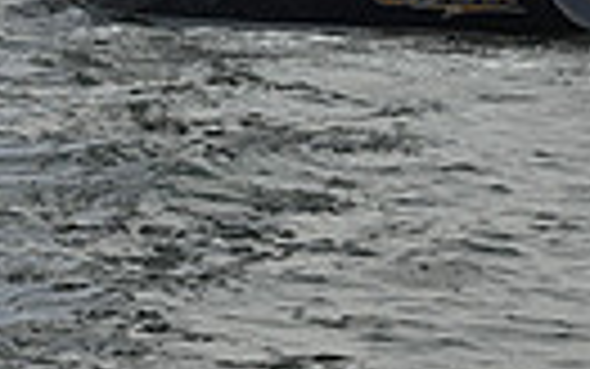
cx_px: 146
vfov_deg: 4.0
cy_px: -778
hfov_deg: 6.6
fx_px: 5083
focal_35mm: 316
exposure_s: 1/1600
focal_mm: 70
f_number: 9
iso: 320
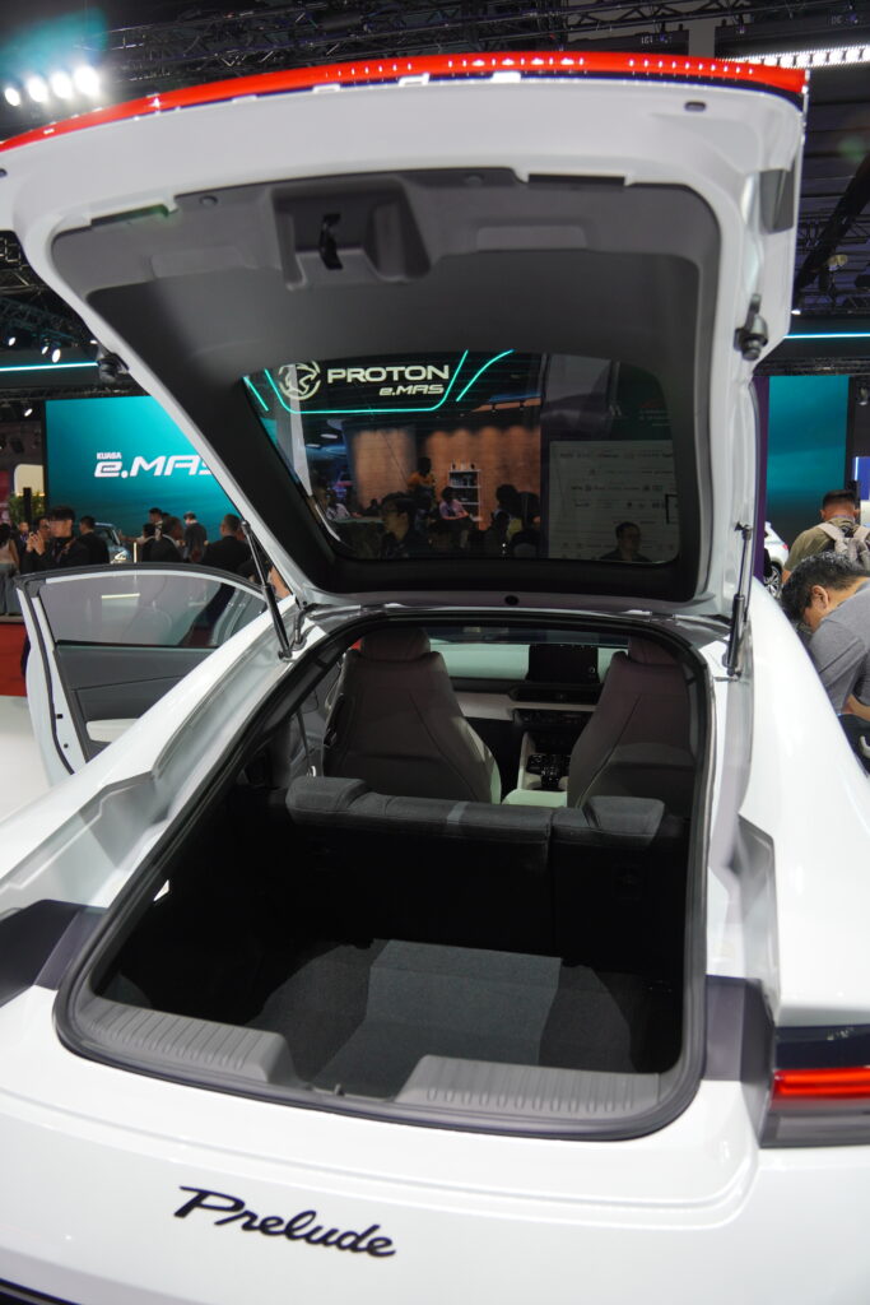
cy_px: 652
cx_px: 435
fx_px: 924
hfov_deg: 50.4
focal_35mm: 26
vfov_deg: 70.4
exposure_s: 1/125
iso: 200
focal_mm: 17
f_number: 2.8
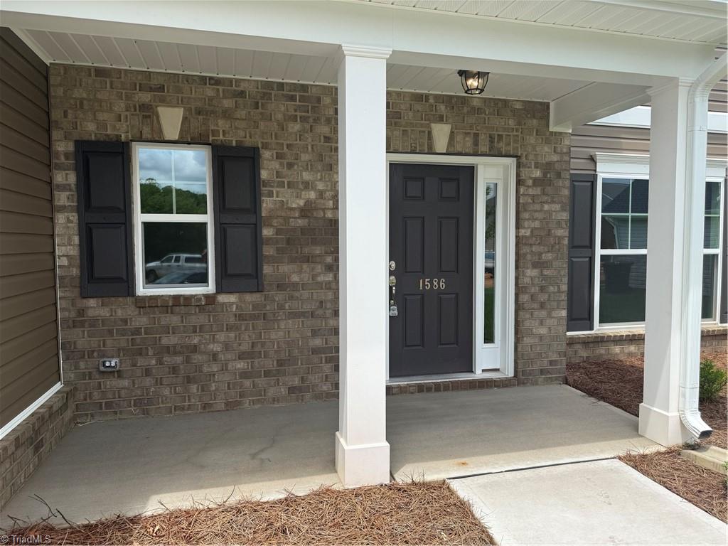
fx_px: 505
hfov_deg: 71.6
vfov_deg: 56.8
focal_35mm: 24
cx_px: 364
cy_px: 273
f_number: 1.78
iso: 80
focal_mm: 6.76
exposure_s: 1/3279
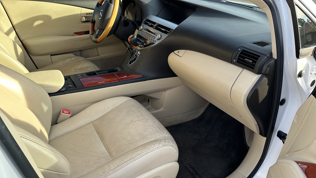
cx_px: 162
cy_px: 97
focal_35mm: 27
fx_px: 226
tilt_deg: -31.5
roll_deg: +0.8
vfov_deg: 42.8
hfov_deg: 69.9
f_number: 1.78
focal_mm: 6.86
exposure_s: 1/386
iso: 80
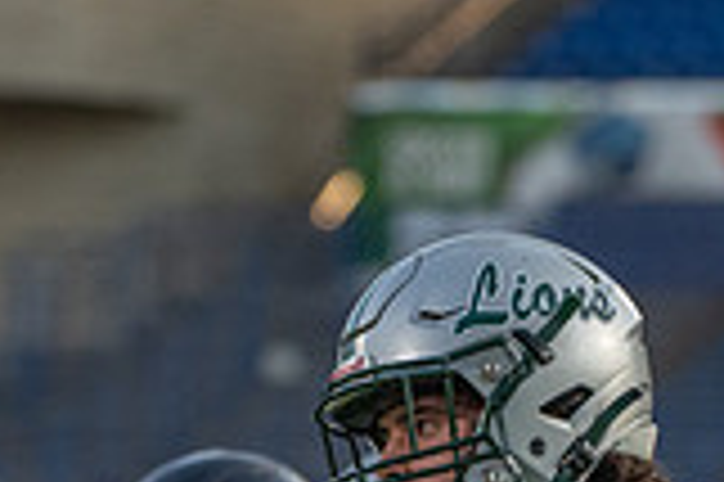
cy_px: 831
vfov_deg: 1.9
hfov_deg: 2.9
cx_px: 463
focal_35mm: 714
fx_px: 14345
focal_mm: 198
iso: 2000
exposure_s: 1/1250
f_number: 5.6
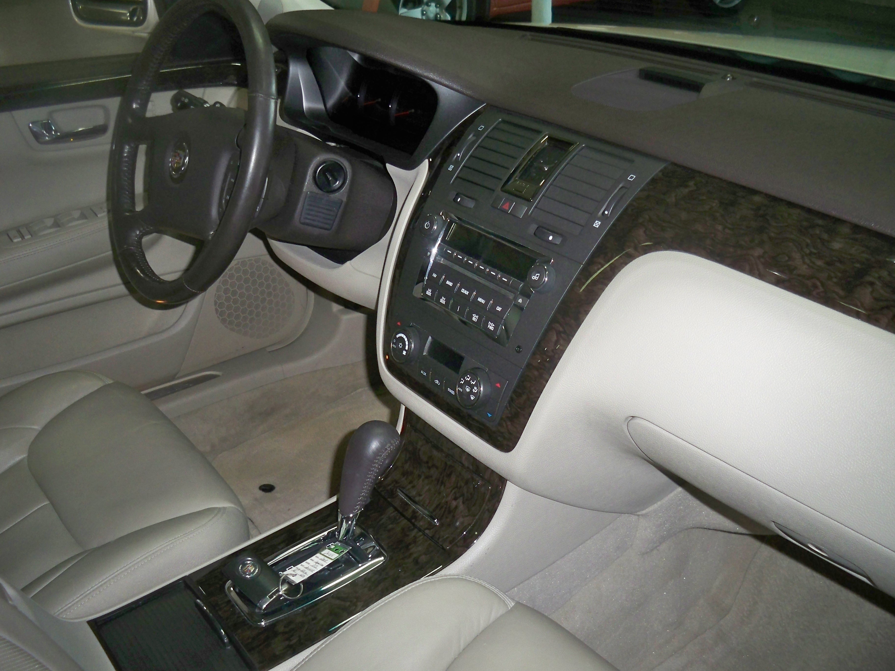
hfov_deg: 52.6
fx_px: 905
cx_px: 448
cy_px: 336
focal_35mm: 35
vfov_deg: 40.7
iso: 200
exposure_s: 1/60
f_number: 3.1
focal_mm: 6.3
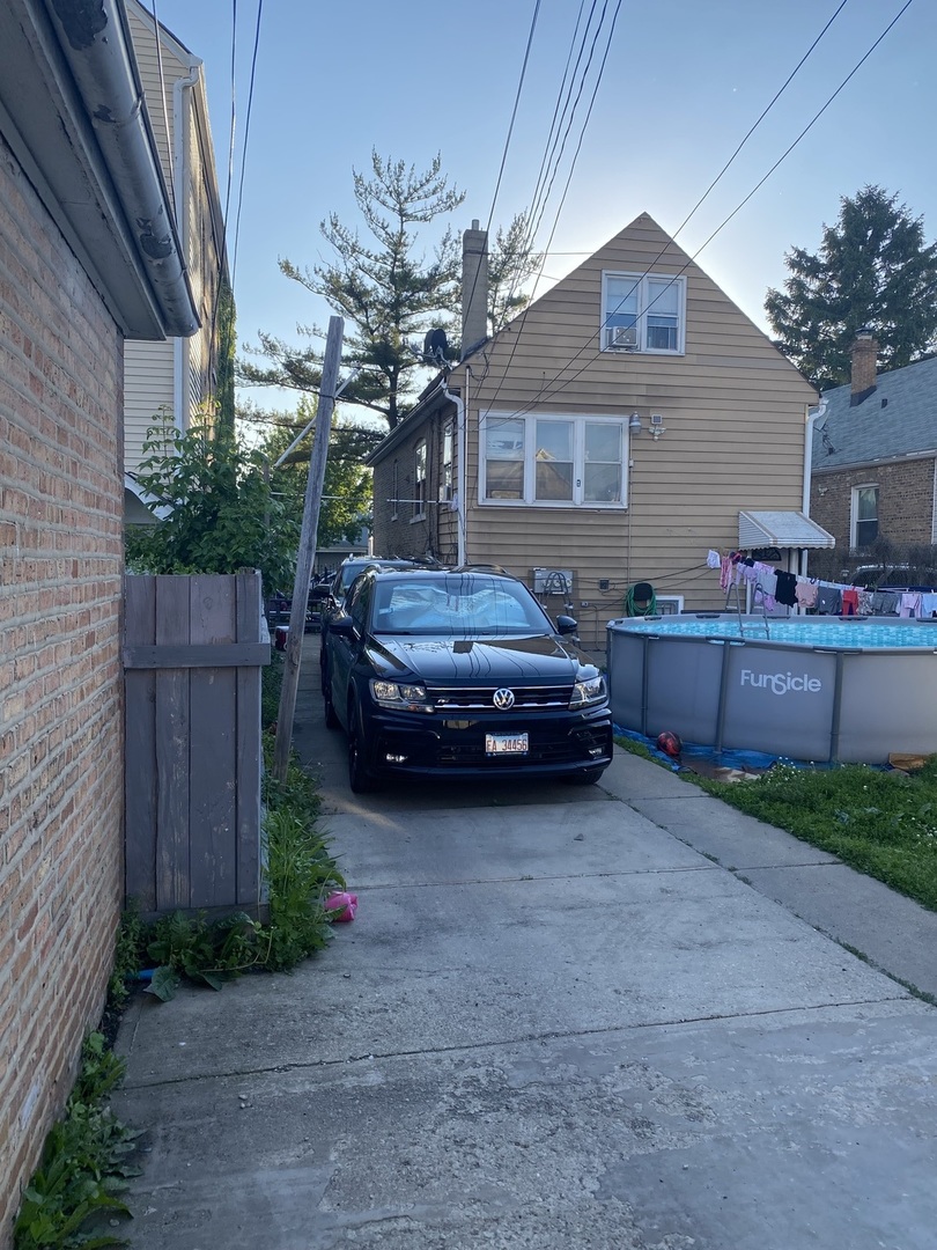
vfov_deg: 67.3
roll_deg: -0.9
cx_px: 468
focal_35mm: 26
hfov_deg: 53.1
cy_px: 625
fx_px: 938
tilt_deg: -2.4
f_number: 1.8
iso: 32
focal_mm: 4.25
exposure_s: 1/1170
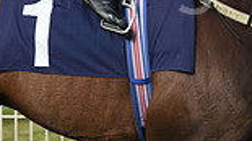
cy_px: -103
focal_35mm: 477
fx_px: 3186
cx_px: 195
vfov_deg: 2.5
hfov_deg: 4.5
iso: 400
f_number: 4.5
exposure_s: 1/2500
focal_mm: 122
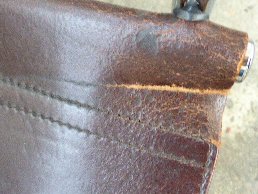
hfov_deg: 46.8
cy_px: 97
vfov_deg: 36.0
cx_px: 129
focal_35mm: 40
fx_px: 298
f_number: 3.9
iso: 1600
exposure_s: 1/40
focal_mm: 6.9
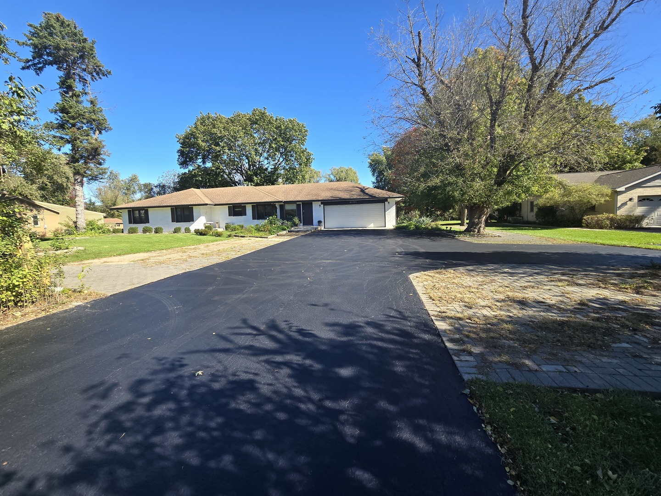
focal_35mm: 13
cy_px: 248
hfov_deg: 106.2
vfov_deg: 89.9
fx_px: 248
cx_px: 330
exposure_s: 1/711
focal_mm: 2.2
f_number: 2.2
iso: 50
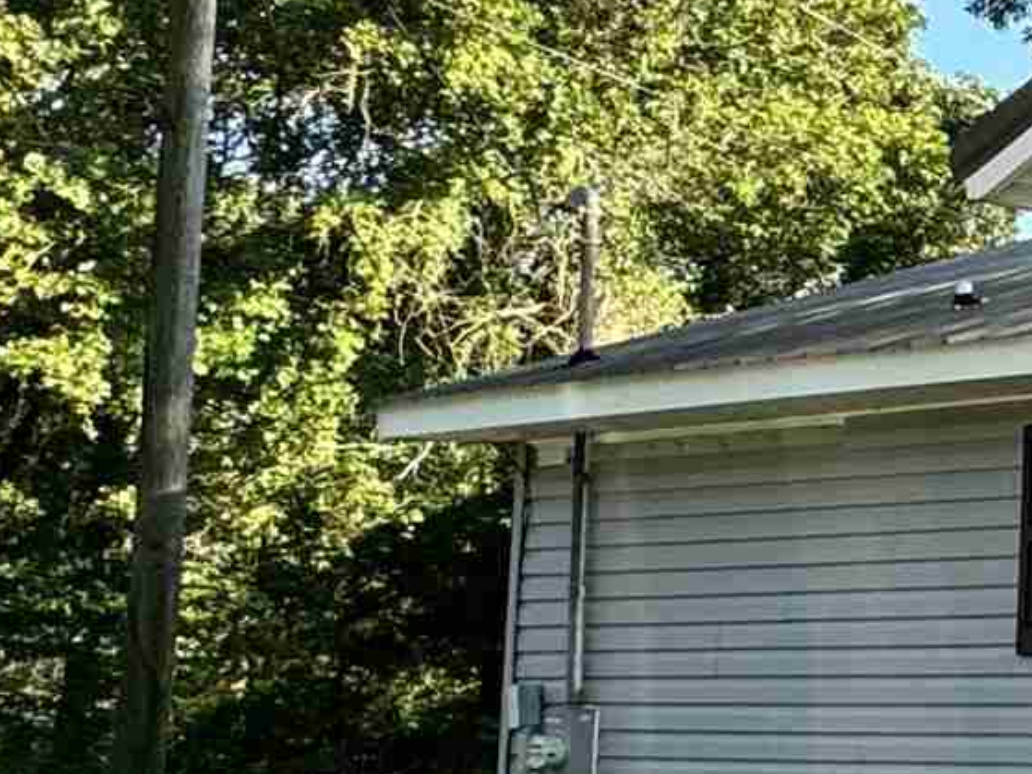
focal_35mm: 77
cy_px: 502
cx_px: 2313
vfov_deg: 19.1
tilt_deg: +3.5
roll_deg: +0.4
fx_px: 2295
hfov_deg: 16.1
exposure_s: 1/377
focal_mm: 2.22
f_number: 2.2
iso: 40
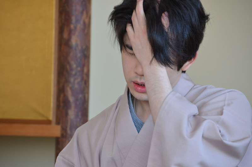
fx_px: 2096
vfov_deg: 4.6
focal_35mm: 300
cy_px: 84
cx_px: 126
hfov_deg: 6.9
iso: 800
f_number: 5.6
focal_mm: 200
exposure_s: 1/200
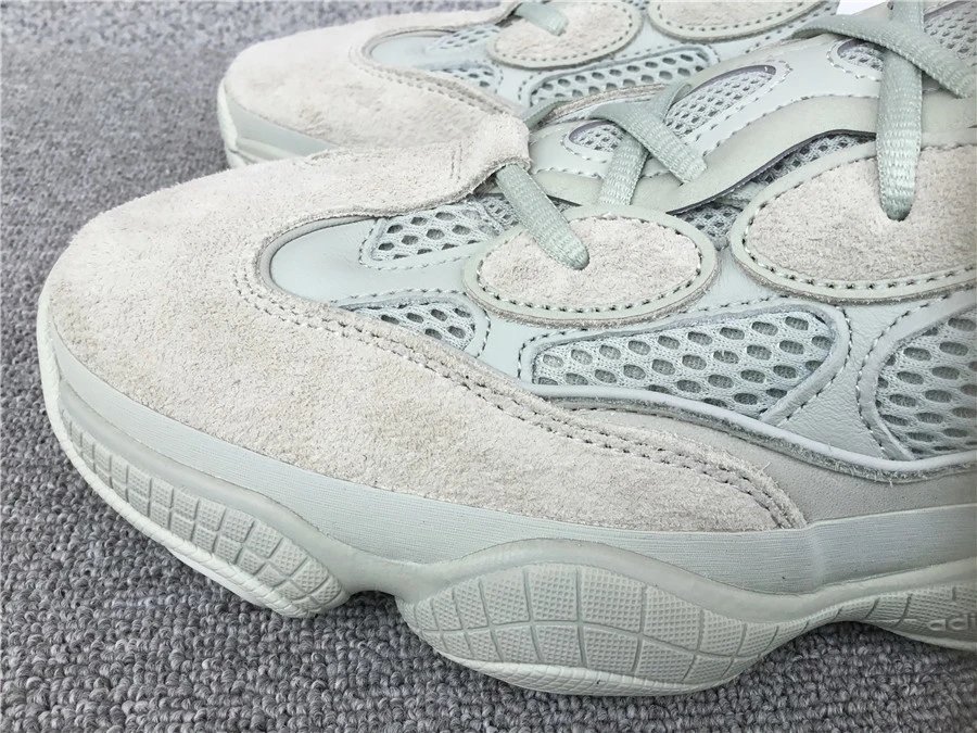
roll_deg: -4.8
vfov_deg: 45.4
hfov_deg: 58.4
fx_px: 875
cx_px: 488
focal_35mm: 31
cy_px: 366
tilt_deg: -36.0
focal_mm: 3.3
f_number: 2.4
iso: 25
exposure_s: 1/359
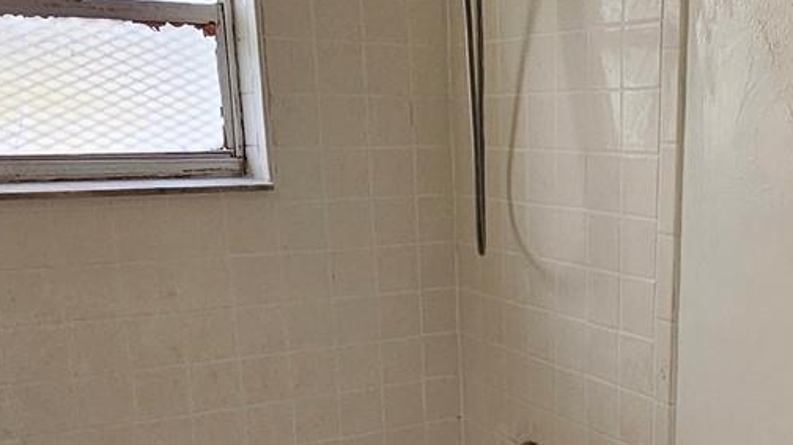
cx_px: 582
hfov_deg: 44.2
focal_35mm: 45
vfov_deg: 25.6
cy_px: 409
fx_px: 946
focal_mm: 2.2
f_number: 2.2
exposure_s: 1/60
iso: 160
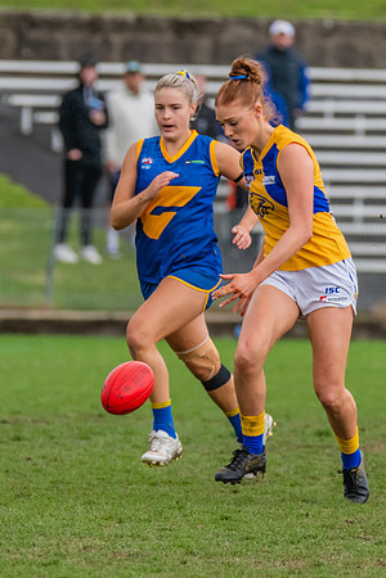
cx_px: 49
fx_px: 13049
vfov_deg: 2.5
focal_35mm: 811
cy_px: 291
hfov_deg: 1.7
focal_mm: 380
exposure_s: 1/1250
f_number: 6
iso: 1600
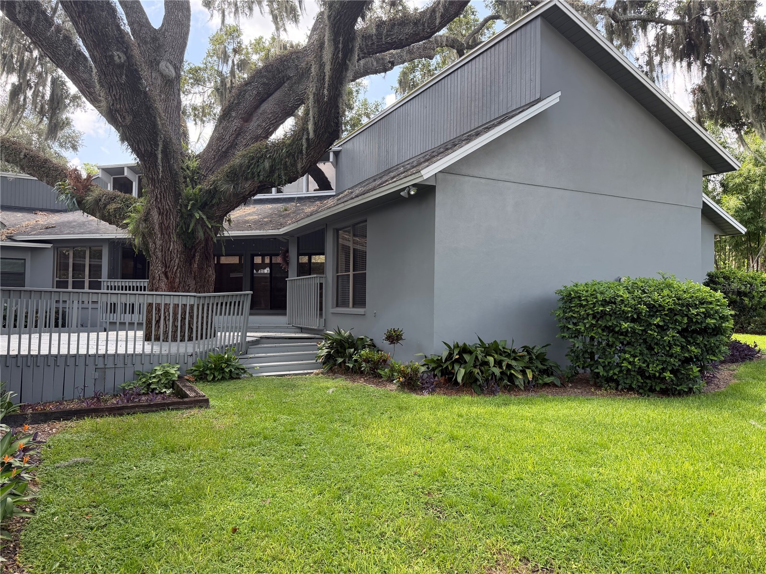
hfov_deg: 71.6
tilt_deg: +1.8
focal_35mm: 24
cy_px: 287
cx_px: 383
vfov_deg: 56.8
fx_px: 531
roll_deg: -0.1
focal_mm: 6.76
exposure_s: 1/627
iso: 100
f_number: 1.78
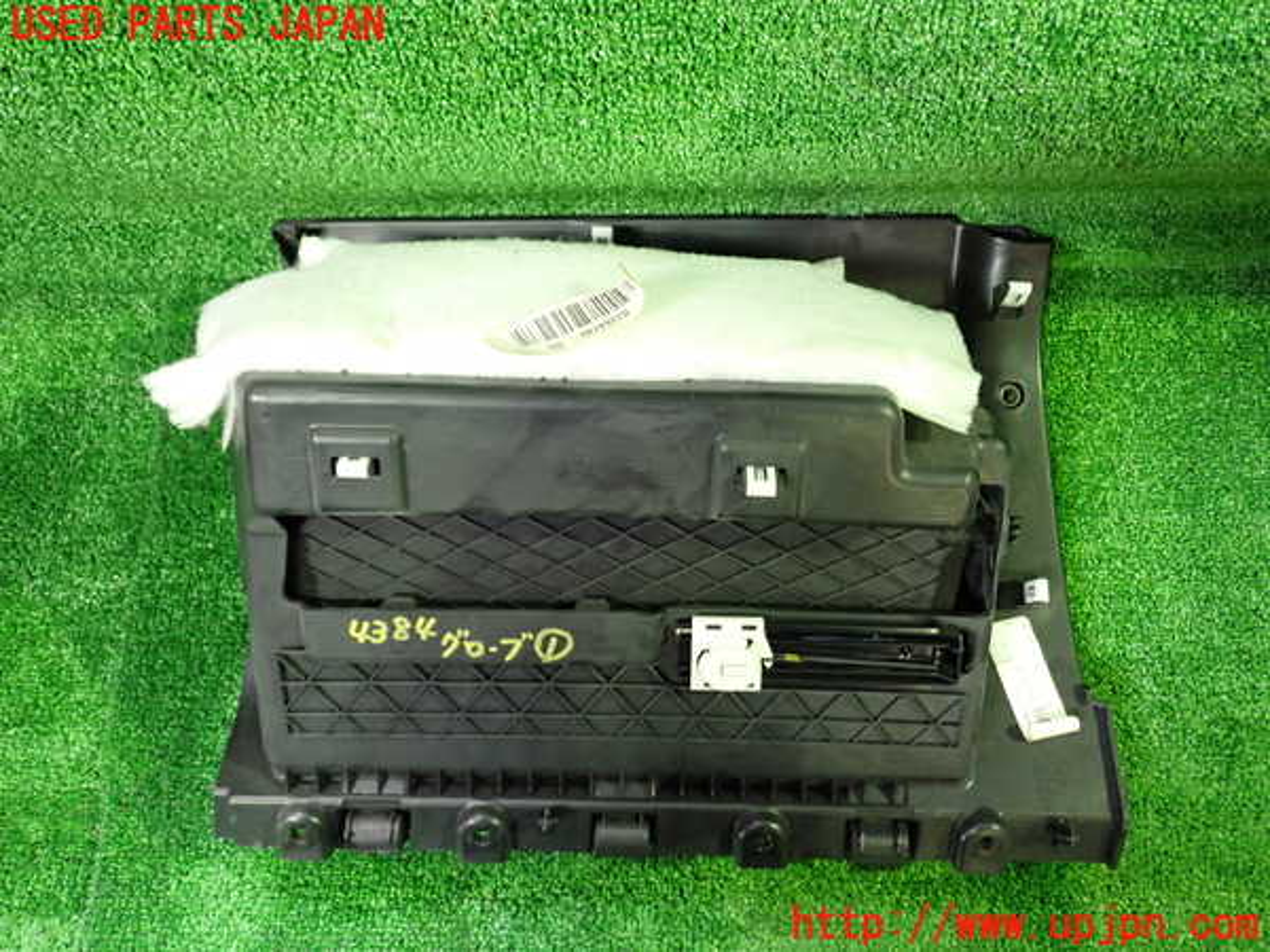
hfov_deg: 60.0
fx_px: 1101
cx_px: 635
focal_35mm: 30
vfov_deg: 46.8
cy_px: 476
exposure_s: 1/30
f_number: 2.3
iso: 640
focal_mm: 5.4
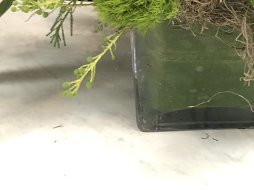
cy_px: -63
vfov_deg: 15.8
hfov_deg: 22.1
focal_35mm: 88
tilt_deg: -27.5
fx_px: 645
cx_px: 193
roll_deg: +0.7
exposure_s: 1/9
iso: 100
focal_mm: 4
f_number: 1.8
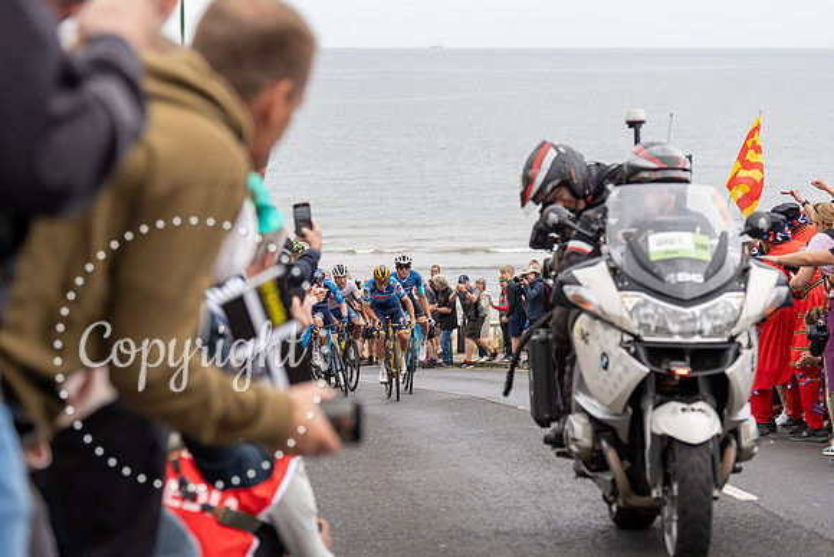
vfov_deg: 17.8
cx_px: 417
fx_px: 1774
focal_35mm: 77
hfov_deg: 26.5
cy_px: 278
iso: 320
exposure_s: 1/1000
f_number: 3.5
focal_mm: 70
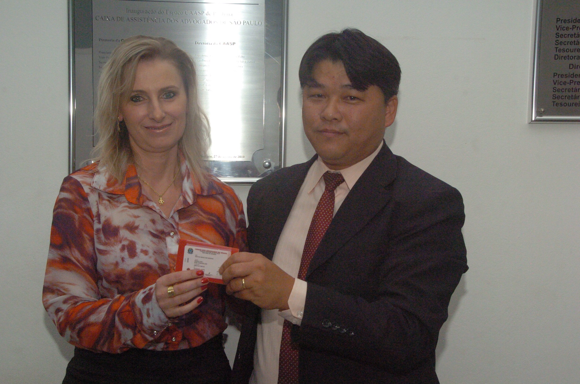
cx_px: 290
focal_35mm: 57
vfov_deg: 23.7
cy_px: 192
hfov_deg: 35.1
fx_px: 916
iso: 1600
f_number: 11
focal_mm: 38
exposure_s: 1/250
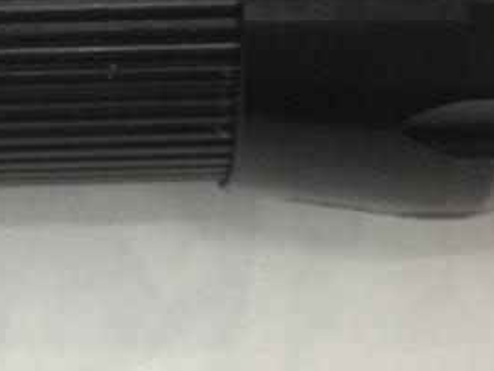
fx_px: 1899
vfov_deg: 11.0
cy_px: -9
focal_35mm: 133
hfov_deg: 14.6
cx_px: 20
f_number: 2.4
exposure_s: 1/20
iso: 64
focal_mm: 4.28
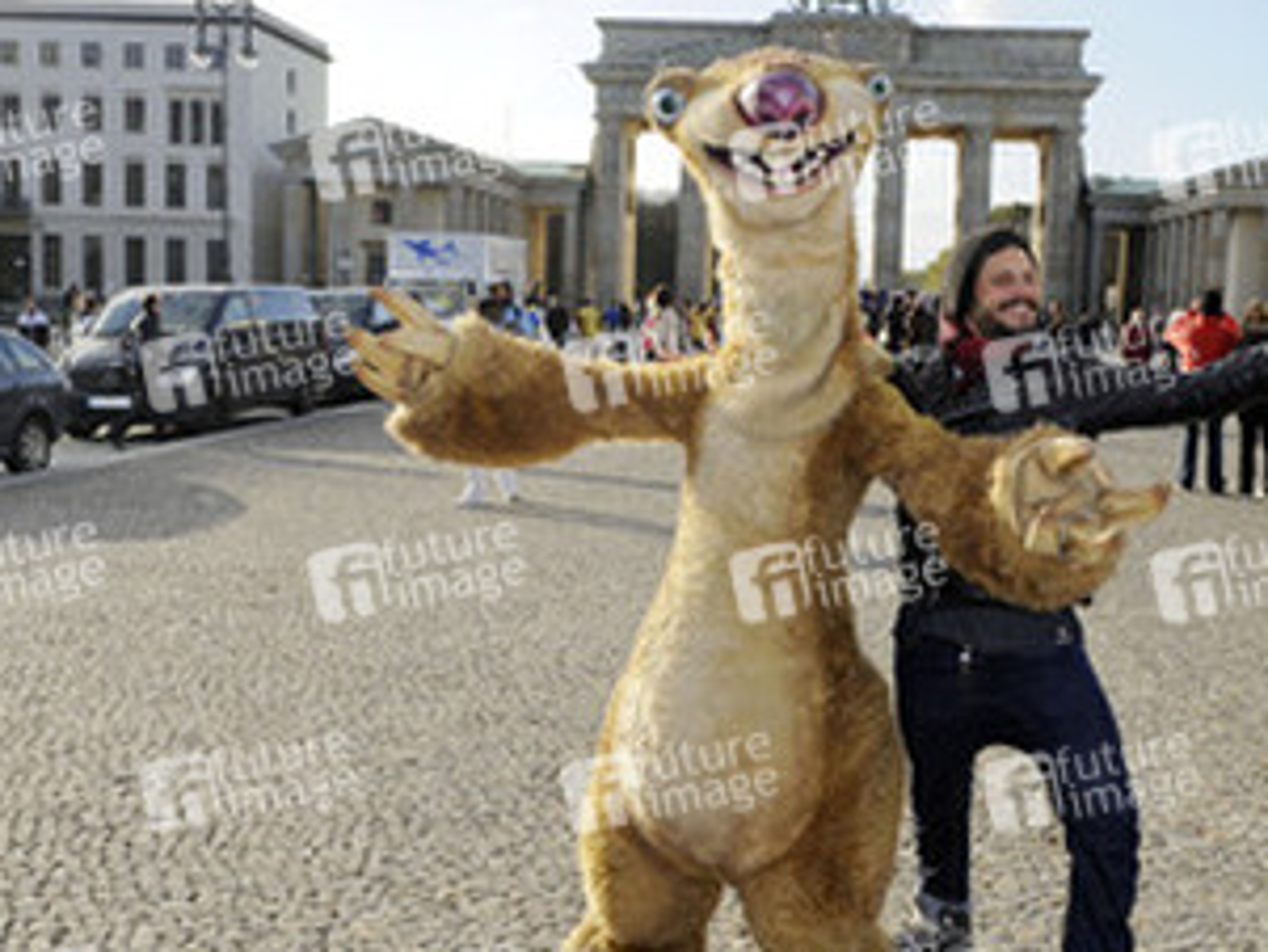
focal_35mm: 46
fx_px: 1686
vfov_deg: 31.5
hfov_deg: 41.1
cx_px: 725
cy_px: 468
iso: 500
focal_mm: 32
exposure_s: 1/320
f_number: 11
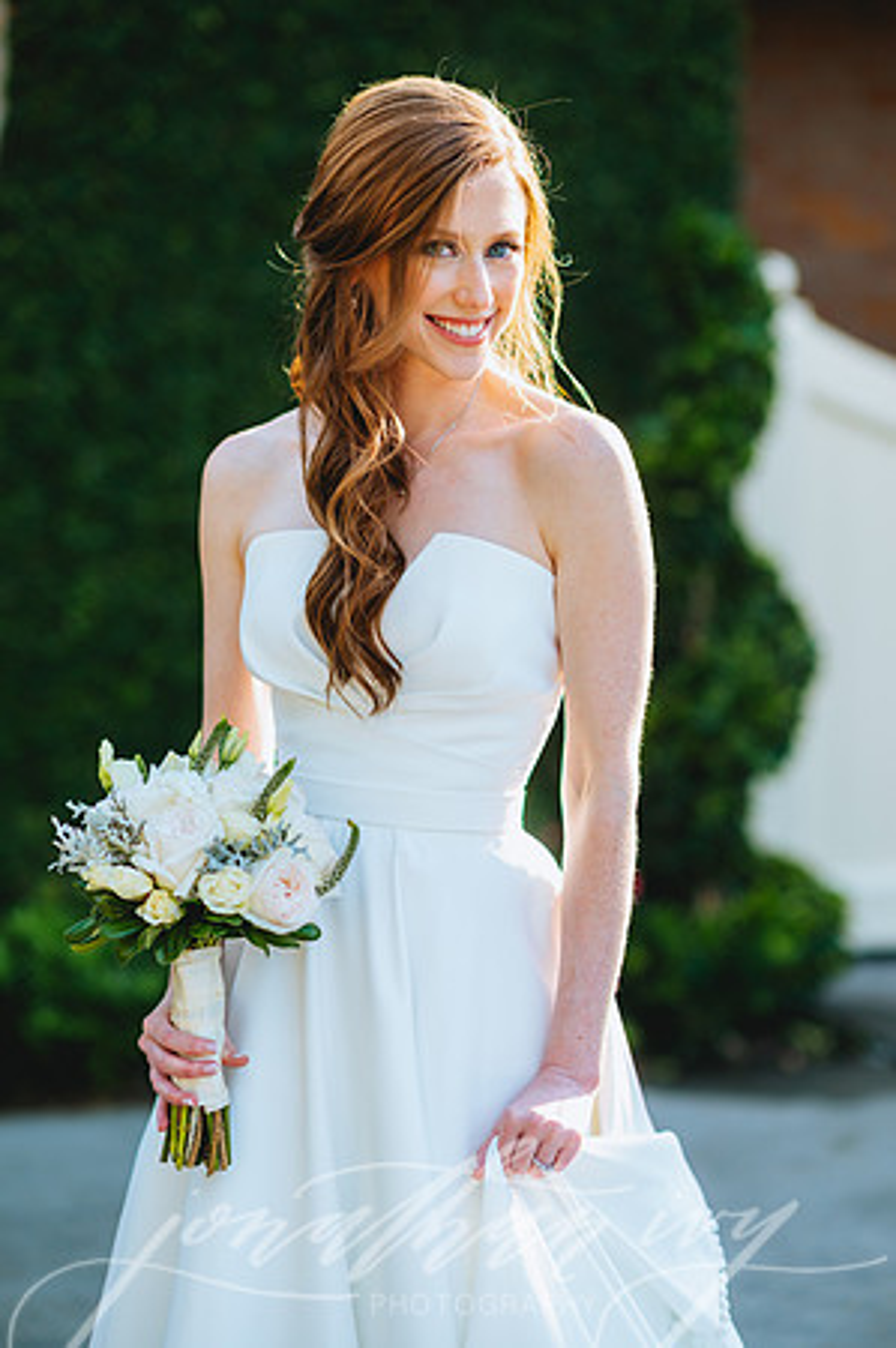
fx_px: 3180
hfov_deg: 16.0
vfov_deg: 23.9
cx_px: 448
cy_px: 674
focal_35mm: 85
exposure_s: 1/800
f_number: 2
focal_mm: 85
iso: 100
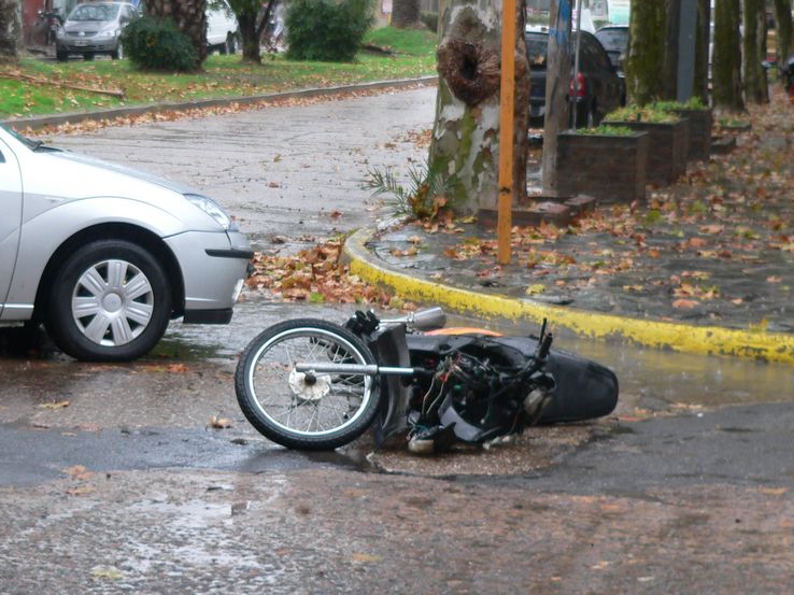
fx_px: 2706
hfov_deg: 16.7
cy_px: 268
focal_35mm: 118
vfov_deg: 12.5
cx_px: 318
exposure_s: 1/30
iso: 80
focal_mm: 14.1
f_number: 2.8
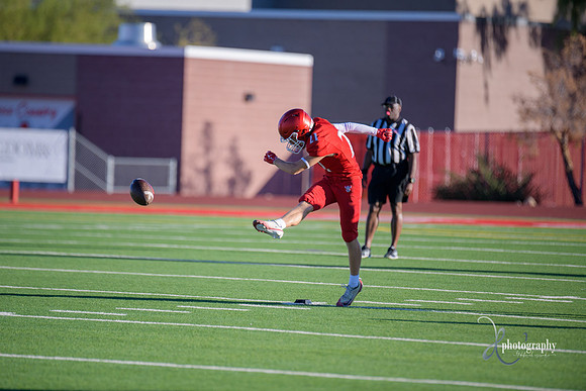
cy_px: 196
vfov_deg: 4.6
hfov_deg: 6.9
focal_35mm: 300
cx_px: 293
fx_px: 4884
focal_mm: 300
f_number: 2.8
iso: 400
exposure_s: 1/6400
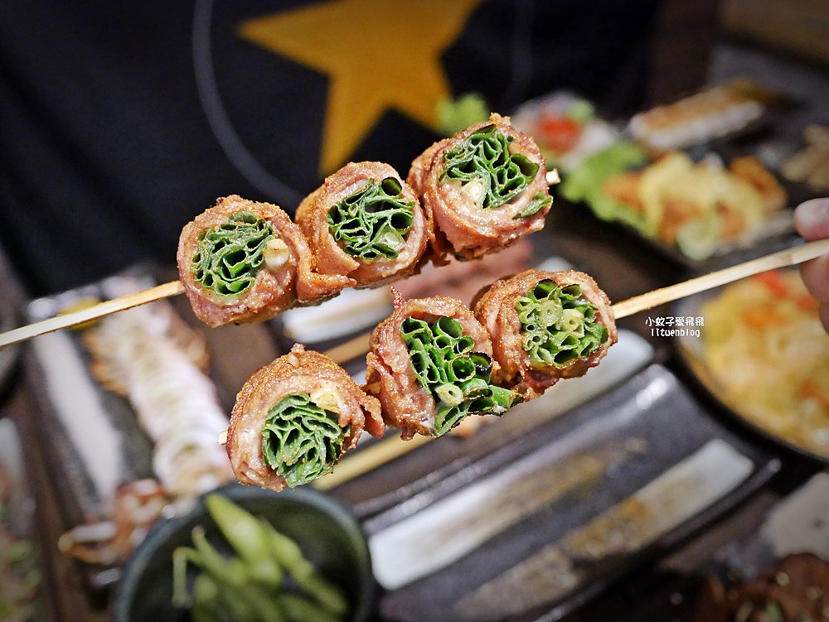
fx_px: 671
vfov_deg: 49.8
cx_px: 414
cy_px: 311
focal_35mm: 28
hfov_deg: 63.4
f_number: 2.5
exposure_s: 1/60
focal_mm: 14
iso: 3200
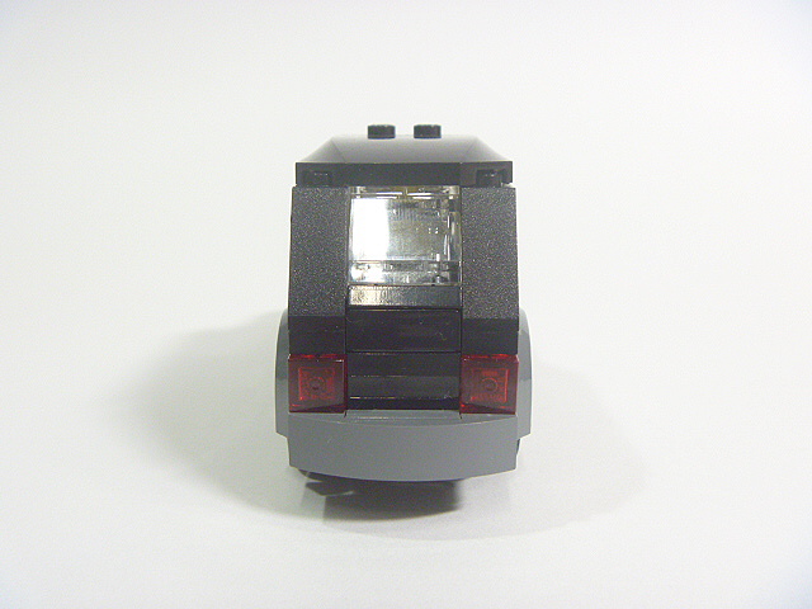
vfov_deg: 40.7
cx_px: 406
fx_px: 821
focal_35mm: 35
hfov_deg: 52.6
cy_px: 304
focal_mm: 6.3
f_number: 3.5
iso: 400
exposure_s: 1/30
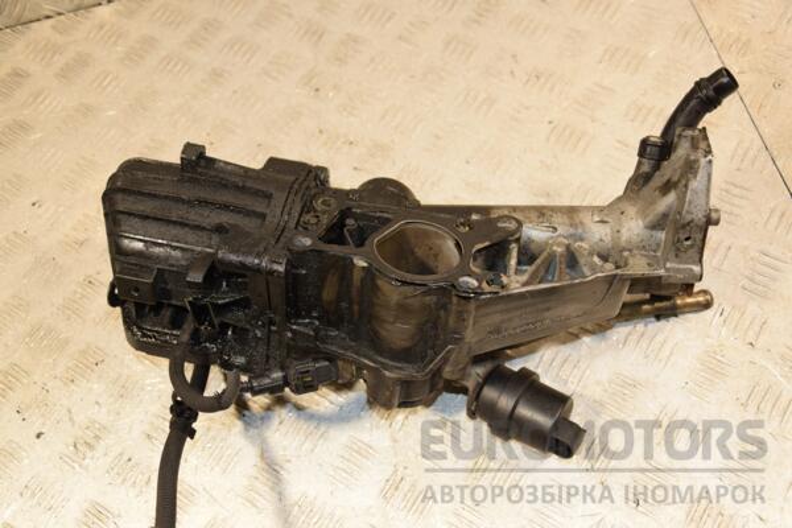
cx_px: 396
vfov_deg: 35.5
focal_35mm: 38
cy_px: 264
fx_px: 825
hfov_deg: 51.3
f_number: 5
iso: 800
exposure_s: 1/160
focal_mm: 25
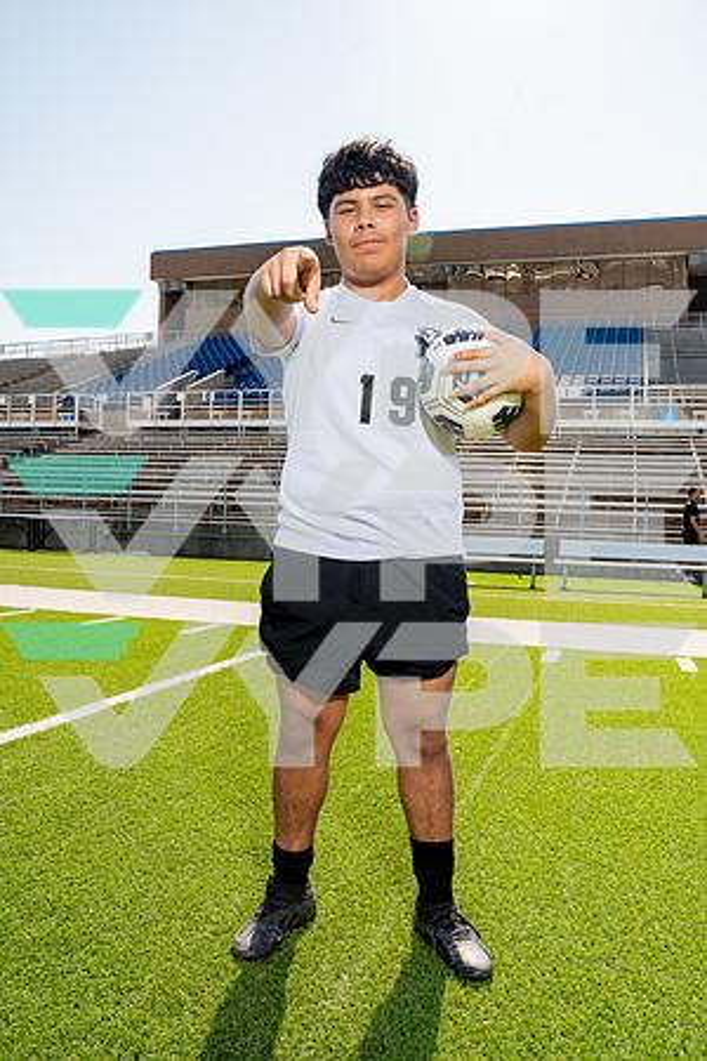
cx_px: 354
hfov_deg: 45.0
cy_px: 530
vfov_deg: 63.7
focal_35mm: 29
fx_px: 854
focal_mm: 29
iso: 320
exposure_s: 1/250
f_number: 11
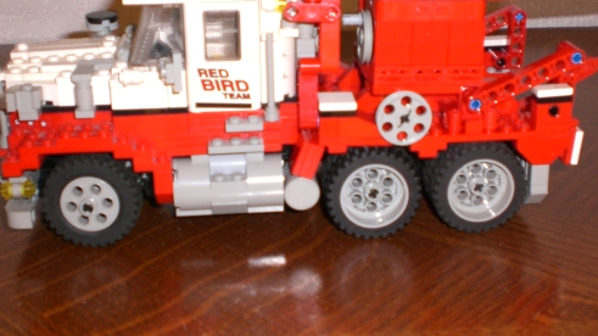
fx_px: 856
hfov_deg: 38.5
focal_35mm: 54
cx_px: 329
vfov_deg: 22.2
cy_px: 138
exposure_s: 1/60
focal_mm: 6.3
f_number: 3.1
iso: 200
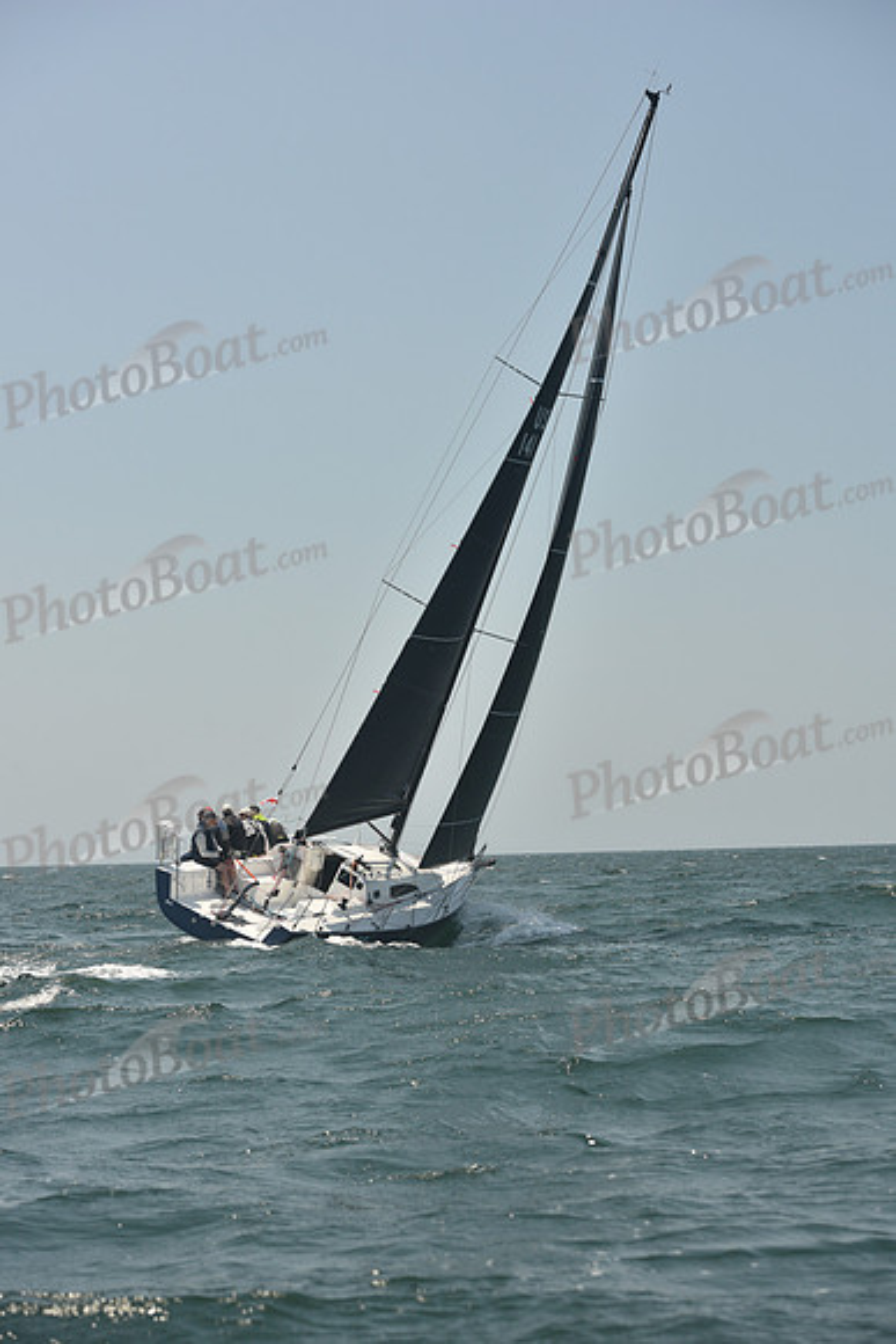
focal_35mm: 70
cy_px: 672
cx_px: 448
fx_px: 2612
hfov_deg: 19.5
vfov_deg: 28.8
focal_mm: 70
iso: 250
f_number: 6.3
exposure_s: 1/640
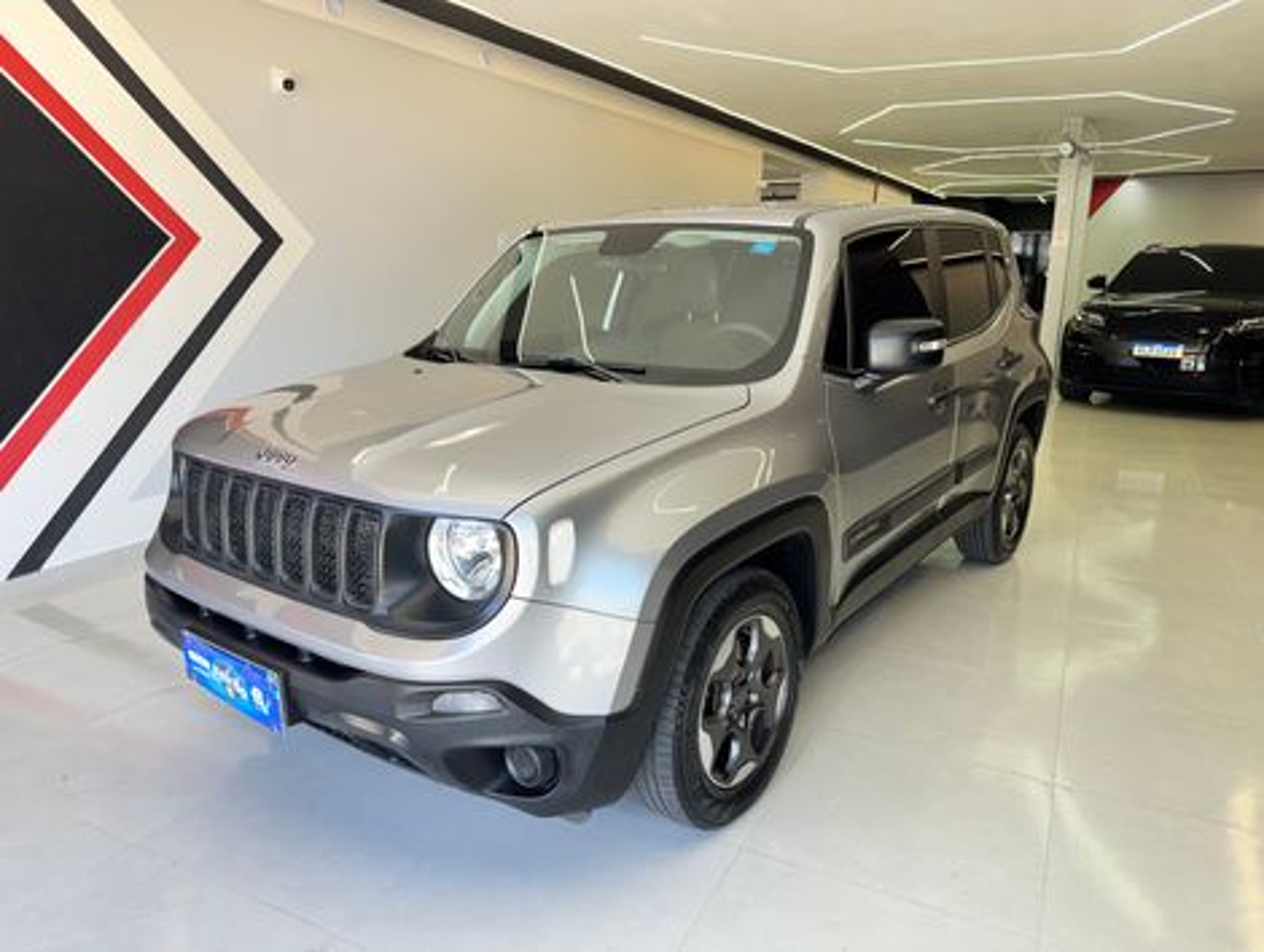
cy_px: 476
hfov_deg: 71.5
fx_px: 878
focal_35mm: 24
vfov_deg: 56.9
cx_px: 632
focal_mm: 6.76
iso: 64
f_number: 1.78
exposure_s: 1/120
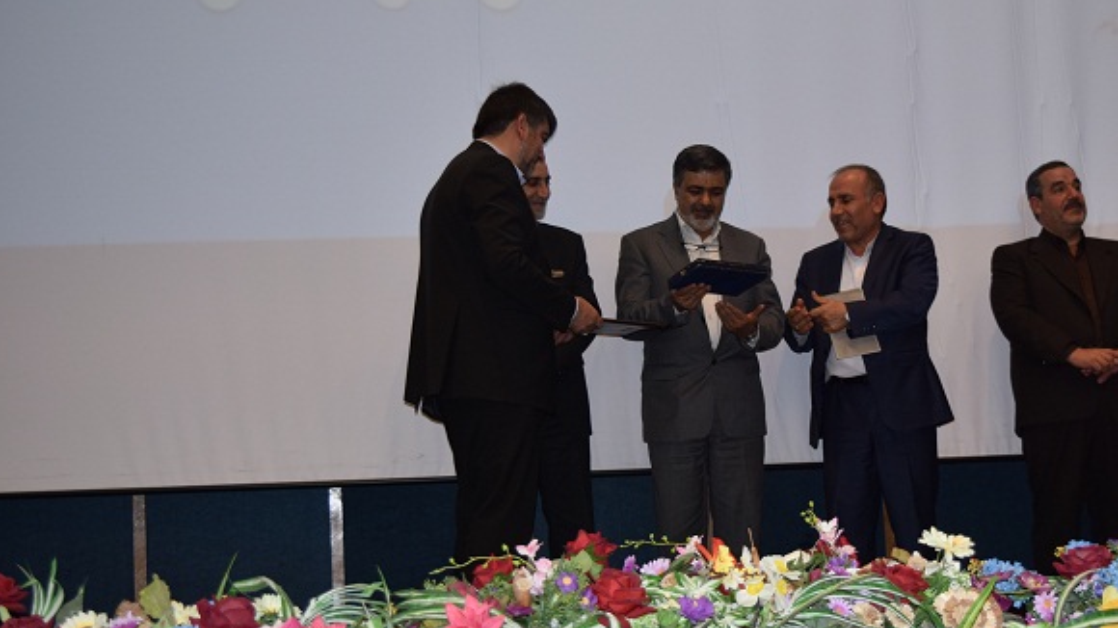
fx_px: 1808
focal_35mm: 61
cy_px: 387
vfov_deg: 19.7
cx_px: 700
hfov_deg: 34.2
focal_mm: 30
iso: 400
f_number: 5
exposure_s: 1/125
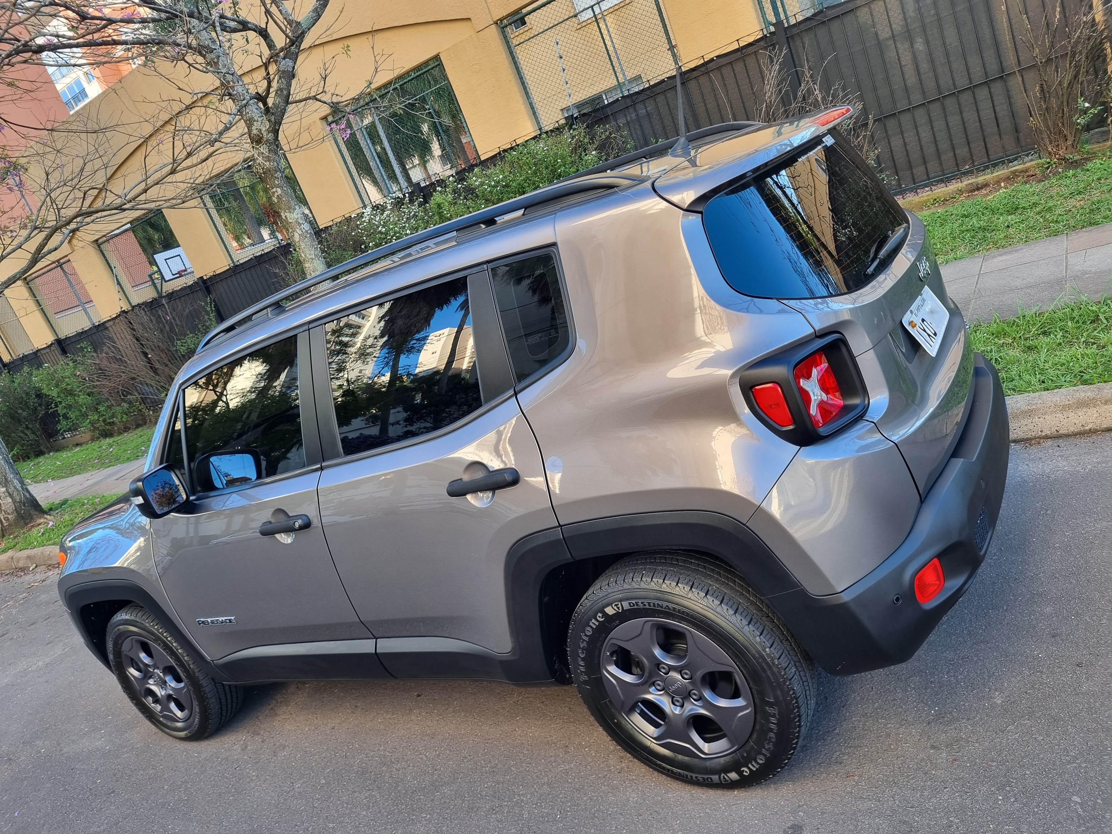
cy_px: 417
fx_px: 835
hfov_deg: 67.3
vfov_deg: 53.1
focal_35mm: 26
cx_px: 556
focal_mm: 5.4
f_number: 1.8
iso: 50
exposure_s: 1/135
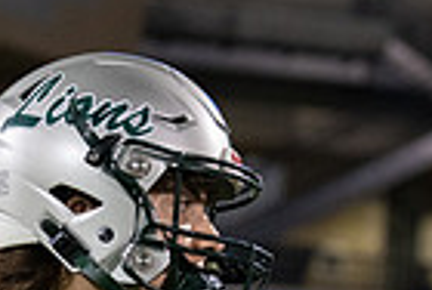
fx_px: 3475
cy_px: 483
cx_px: 46
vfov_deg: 4.7
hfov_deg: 7.1
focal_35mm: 289
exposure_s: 1/1000
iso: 4000
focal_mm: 70
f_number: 3.2
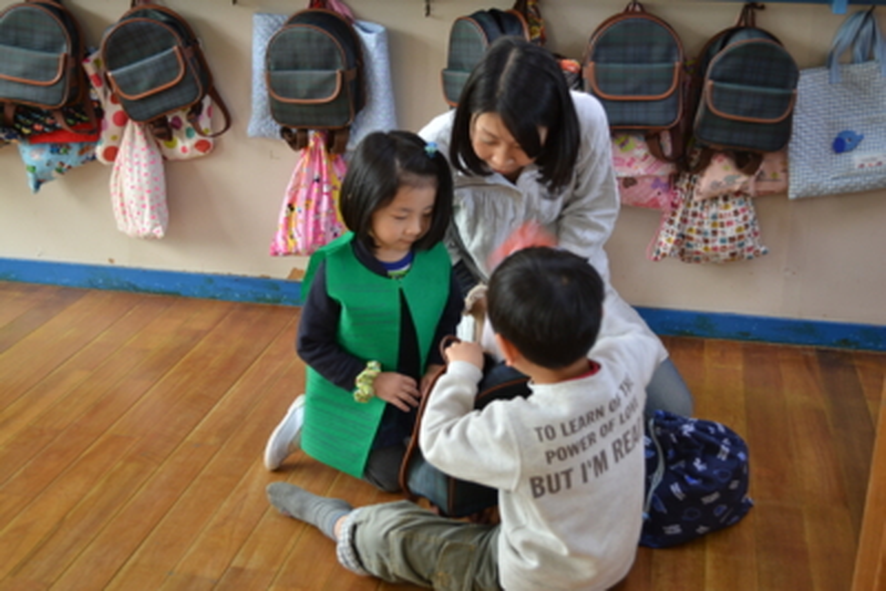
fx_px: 1182
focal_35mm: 48
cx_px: 443
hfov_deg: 41.1
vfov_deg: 28.1
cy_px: 296
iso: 400
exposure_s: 1/40
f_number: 4.8
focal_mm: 32
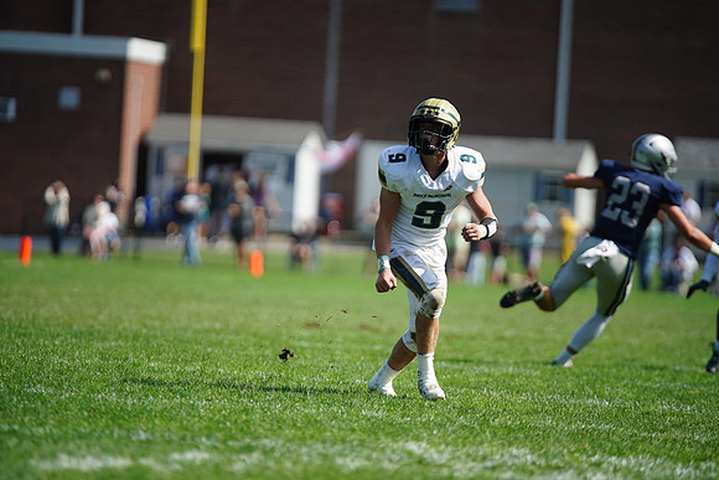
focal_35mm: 300
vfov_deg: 4.6
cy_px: 240
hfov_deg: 6.9
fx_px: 5993
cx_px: 360
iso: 400
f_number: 2.8
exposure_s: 1/4000
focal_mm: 300
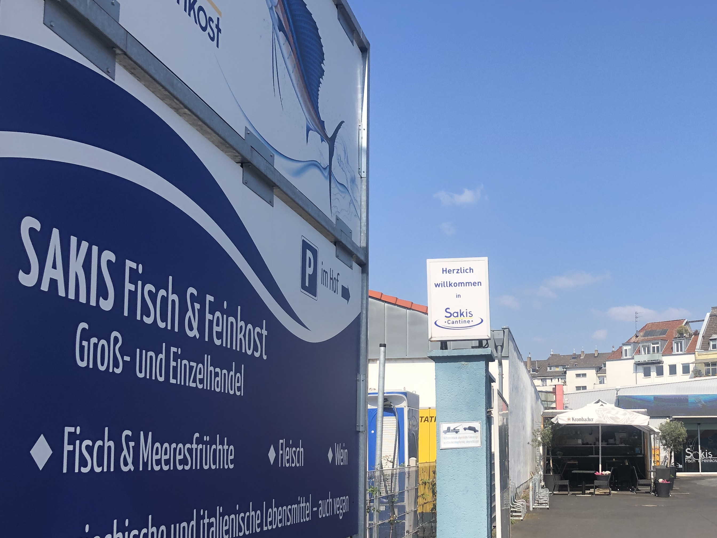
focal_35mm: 42
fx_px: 870
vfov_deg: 34.1
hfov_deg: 43.6
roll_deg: +3.0
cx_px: 525
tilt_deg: +7.6
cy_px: 343
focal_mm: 4
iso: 20
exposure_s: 1/2183
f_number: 1.8
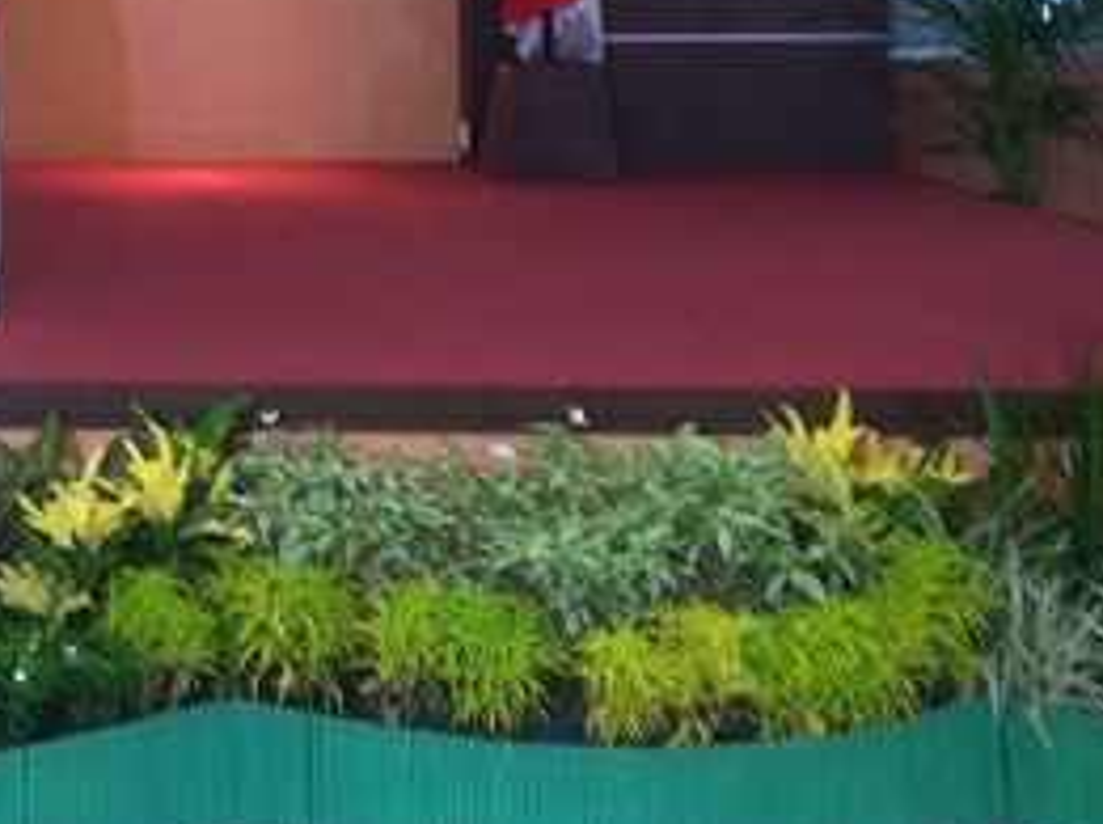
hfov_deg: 21.0
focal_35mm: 87
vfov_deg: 16.3
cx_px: -207
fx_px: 2768
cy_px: -120
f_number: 2.8
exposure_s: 1/15
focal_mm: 3.85
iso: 160
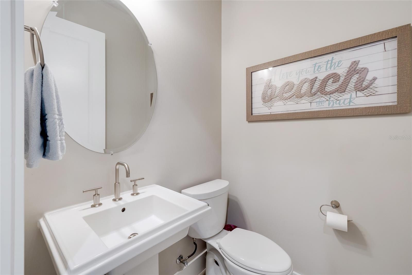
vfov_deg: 77.3
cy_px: 138
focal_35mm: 15
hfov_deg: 100.4
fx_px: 172
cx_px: 206
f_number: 11
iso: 400
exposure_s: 1/20
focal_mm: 15
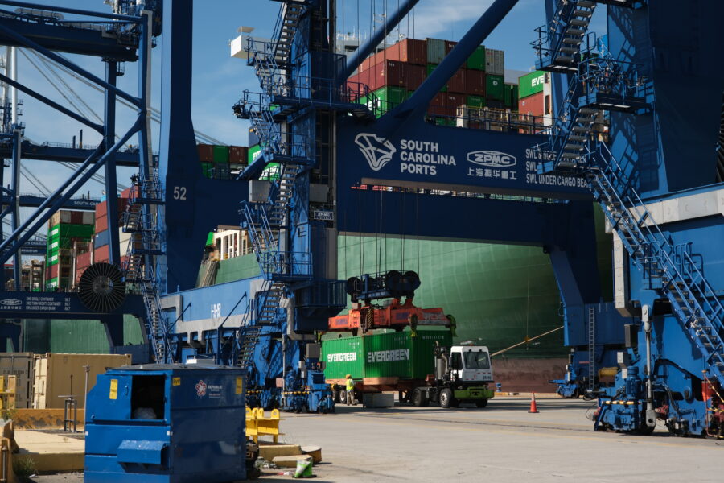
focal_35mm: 60
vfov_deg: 22.6
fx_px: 1207
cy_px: 242
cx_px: 362
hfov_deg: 33.4
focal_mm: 40
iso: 125
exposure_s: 1/5000
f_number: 1.8
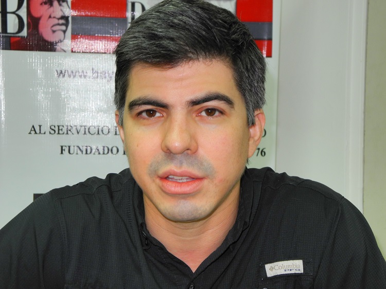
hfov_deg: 25.7
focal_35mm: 76
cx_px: 193
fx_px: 847
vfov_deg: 19.4
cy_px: 144
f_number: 4
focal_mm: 16.3
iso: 200
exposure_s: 1/30
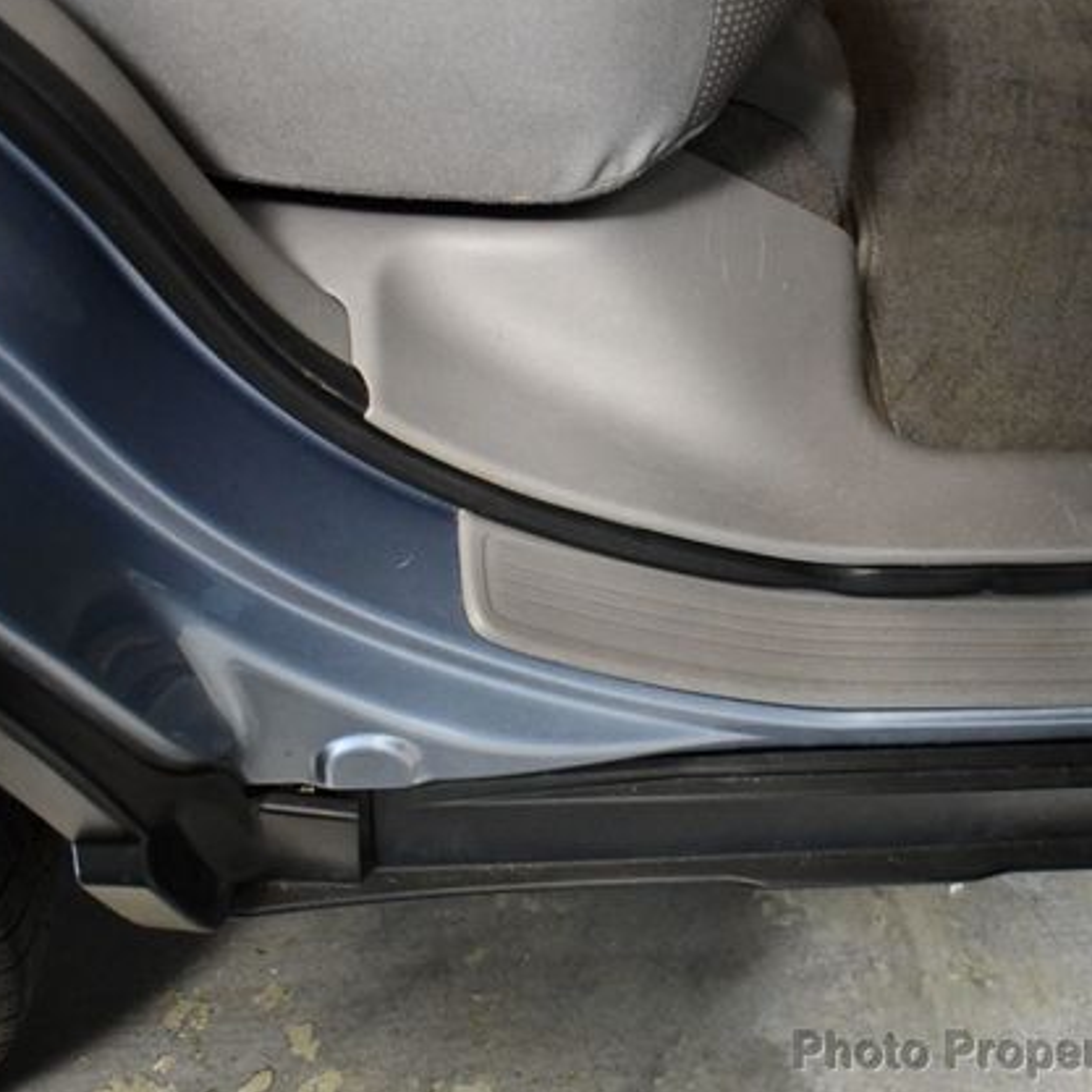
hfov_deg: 35.6
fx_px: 1677
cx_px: 762
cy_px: 542
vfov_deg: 36.1
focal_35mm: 47
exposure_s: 1/80
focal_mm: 18
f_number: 3.5
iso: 3200
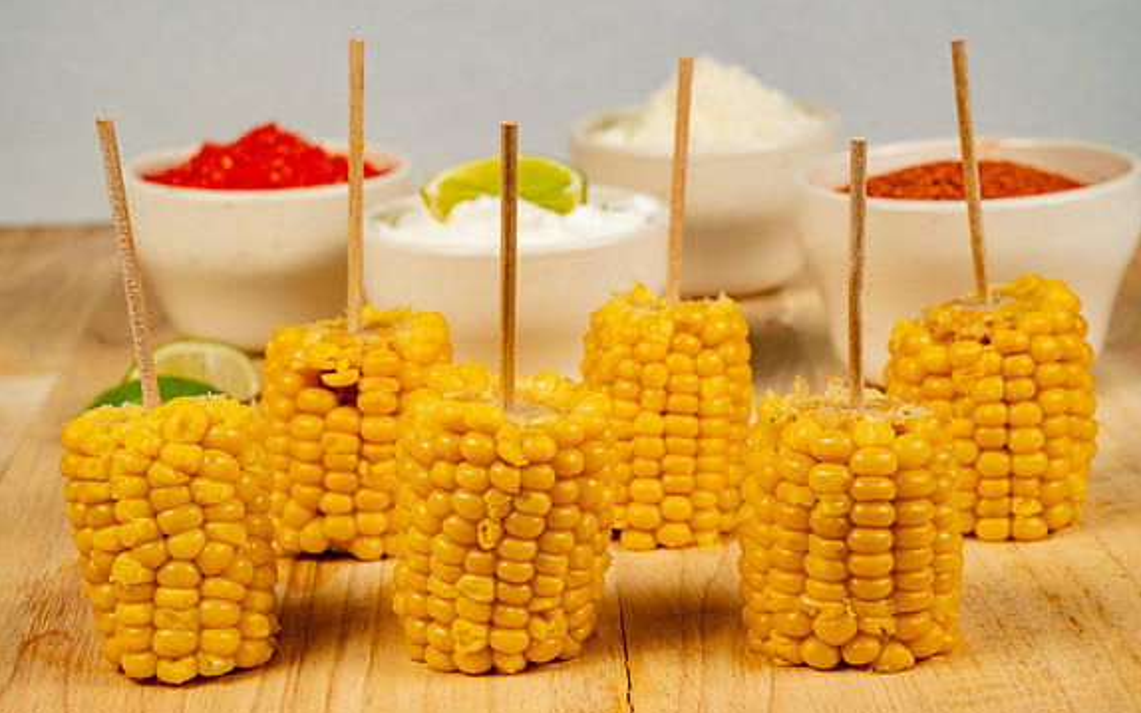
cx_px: 574
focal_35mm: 101
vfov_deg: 13.0
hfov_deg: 20.6
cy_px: 347
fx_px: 3141
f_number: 11
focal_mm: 98
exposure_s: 1/200
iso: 800
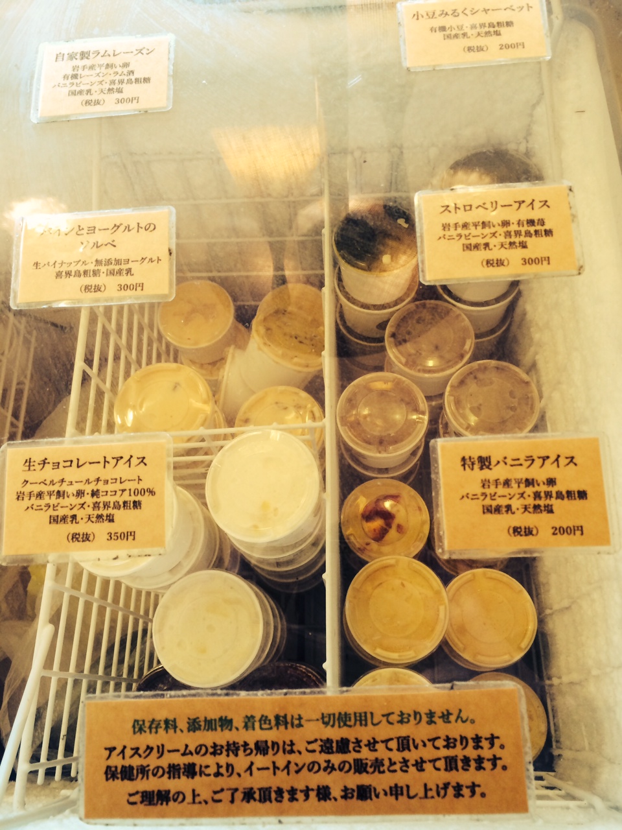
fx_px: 719
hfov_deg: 46.8
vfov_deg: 60.0
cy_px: 415
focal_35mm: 30
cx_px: 311
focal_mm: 4.12
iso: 40
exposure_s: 1/30
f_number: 2.2
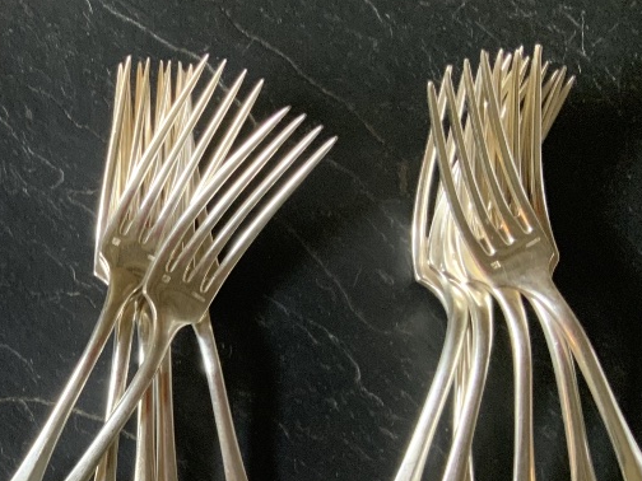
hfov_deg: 26.6
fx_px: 1280
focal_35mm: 69
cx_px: -4
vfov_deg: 21.1
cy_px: 375
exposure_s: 1/50
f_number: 1.8
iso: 160
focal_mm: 3
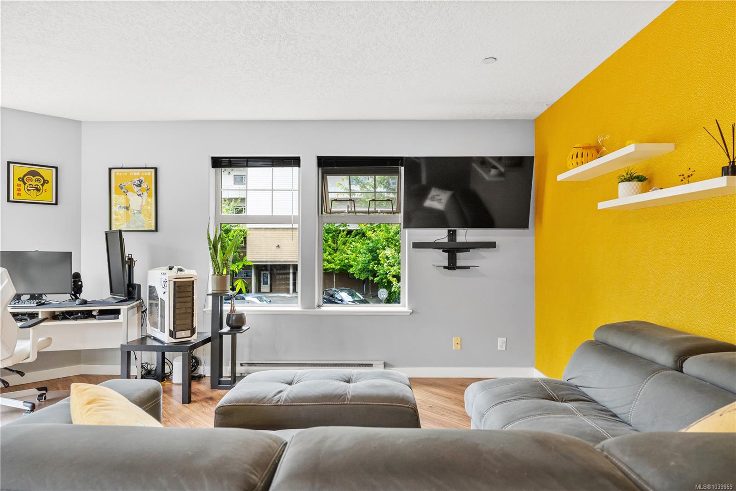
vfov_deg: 61.9
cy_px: 246
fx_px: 409
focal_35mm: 20
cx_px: 368
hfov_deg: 84.0
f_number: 4
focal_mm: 20
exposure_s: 1/30
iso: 400
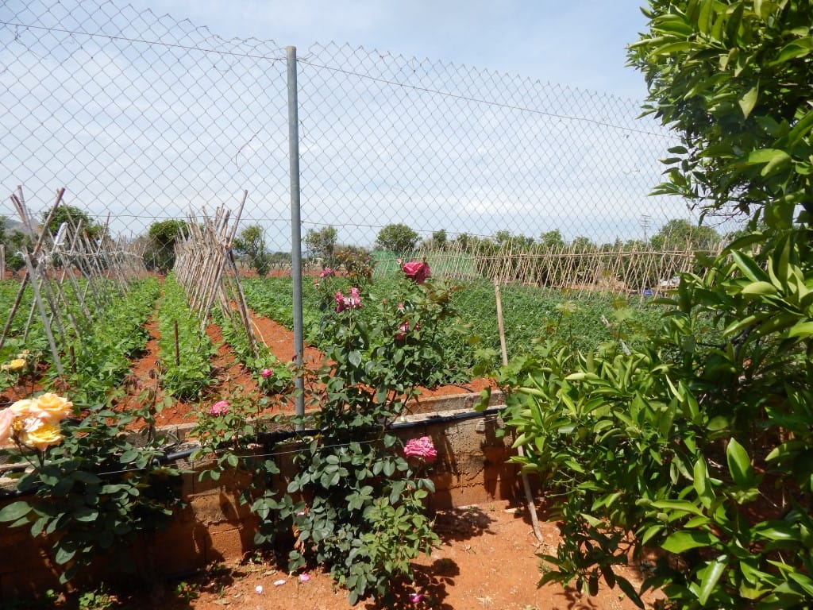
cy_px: 305
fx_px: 540
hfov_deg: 73.9
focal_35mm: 23
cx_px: 406
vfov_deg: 58.9
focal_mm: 4
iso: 125
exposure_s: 1/1500
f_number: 3
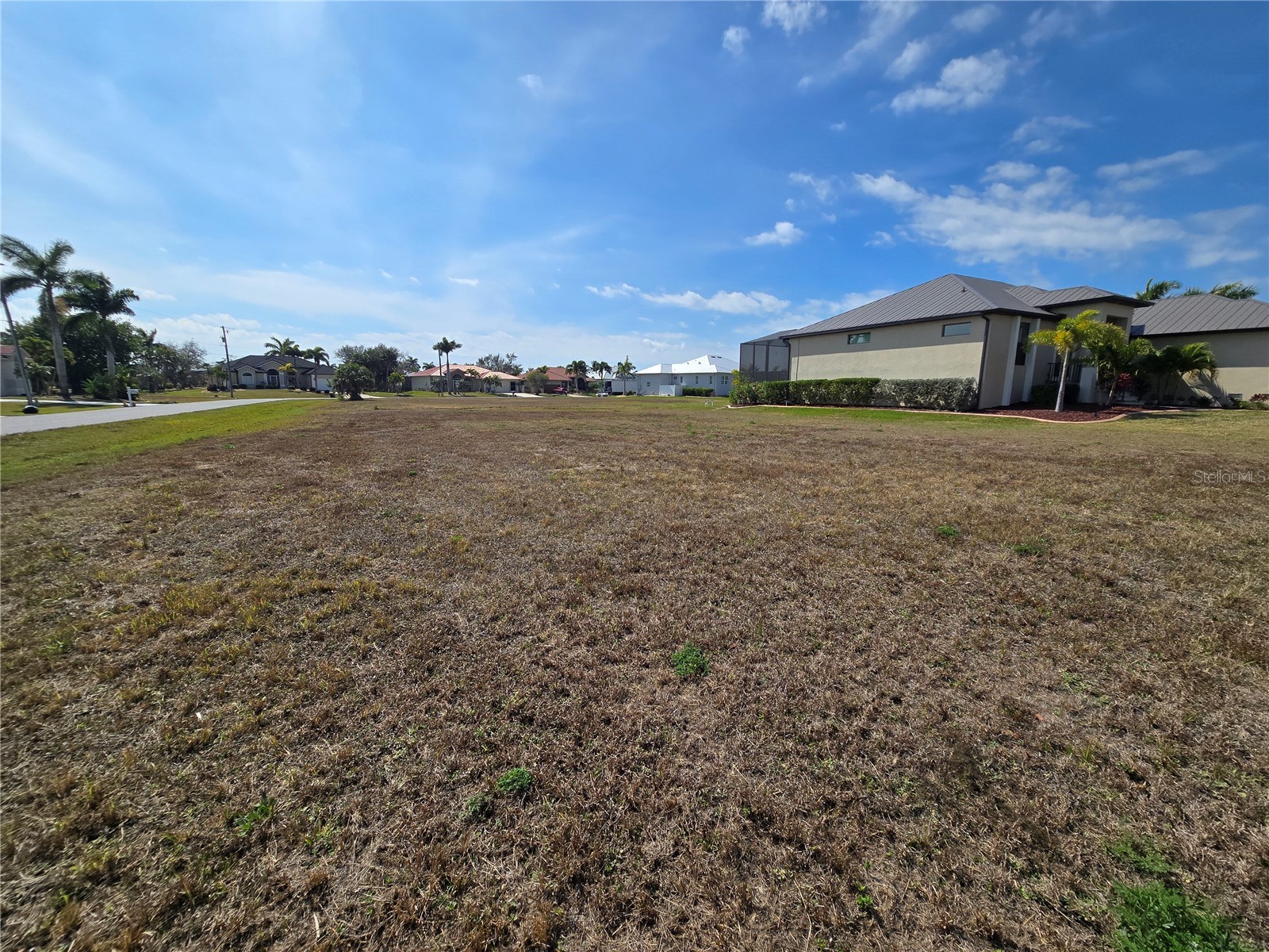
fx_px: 477
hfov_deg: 106.2
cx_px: 634
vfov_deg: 89.9
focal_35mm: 13
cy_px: 476
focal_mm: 2.2
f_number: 2.2
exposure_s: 1/3677
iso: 50
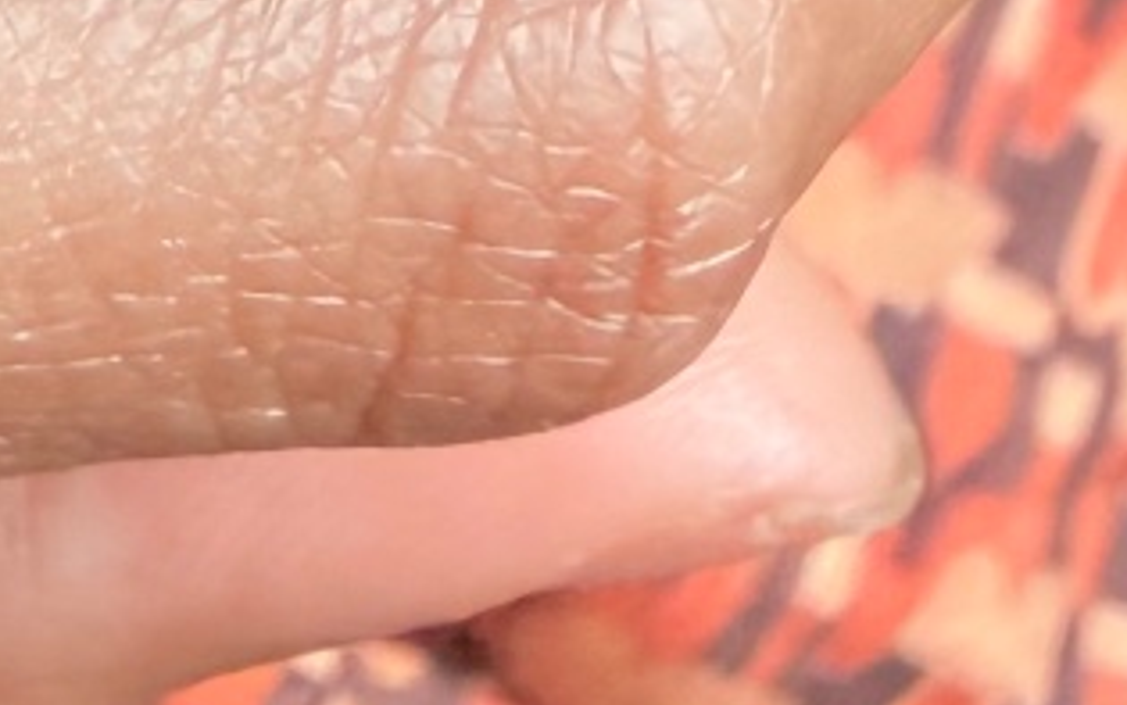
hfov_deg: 20.0
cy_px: -1210
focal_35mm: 97
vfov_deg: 10.6
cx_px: -265
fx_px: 2980
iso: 320
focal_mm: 2.22
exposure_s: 1/106
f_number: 2.2
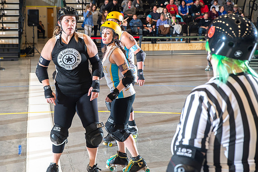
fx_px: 472
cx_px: 103
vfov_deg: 20.6
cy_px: 69
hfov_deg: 30.5
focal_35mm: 66
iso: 500
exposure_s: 1/160
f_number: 5
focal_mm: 55
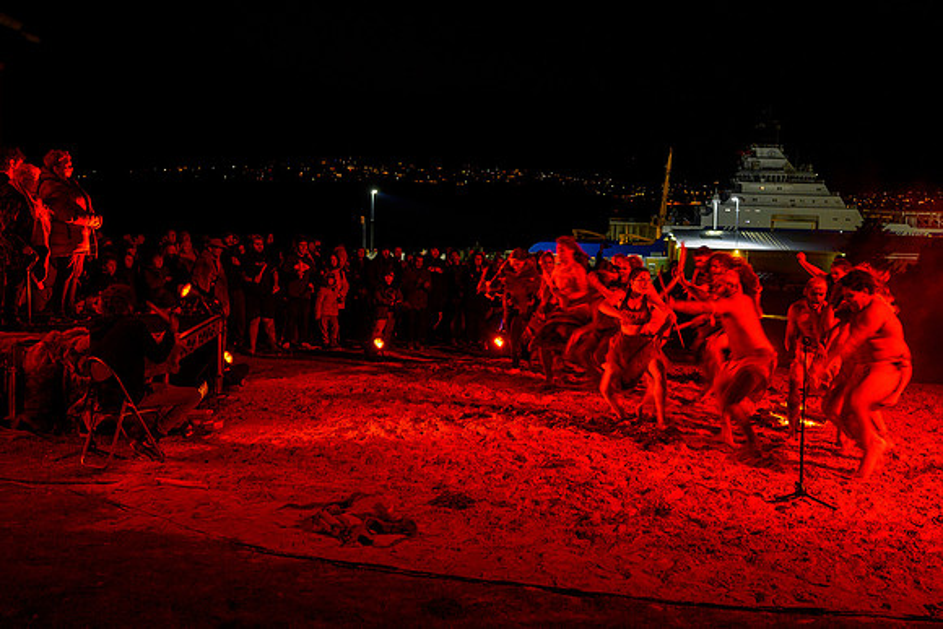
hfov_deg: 47.1
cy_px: 263
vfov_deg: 32.5
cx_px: 551
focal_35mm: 41
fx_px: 1076
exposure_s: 1/30
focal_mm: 30
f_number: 4
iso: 3200
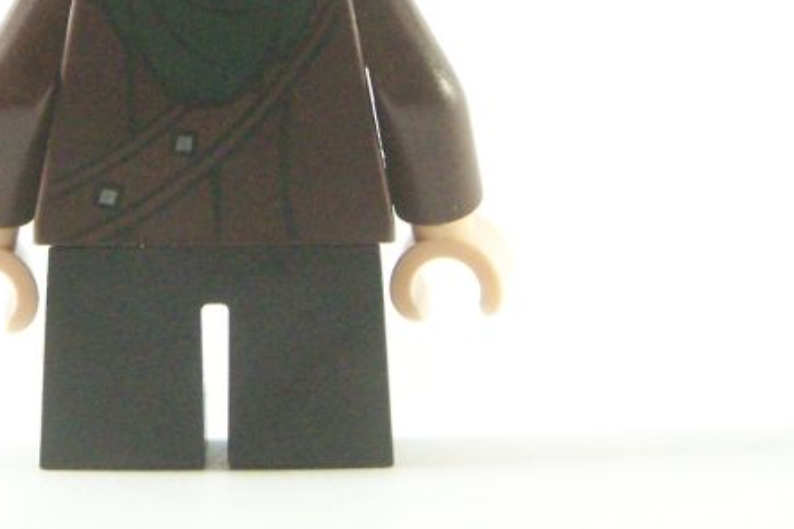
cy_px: -32
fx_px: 4982
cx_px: 235
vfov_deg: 6.1
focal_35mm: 226
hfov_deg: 9.1
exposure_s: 1/60
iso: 400
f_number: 4
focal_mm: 15.6
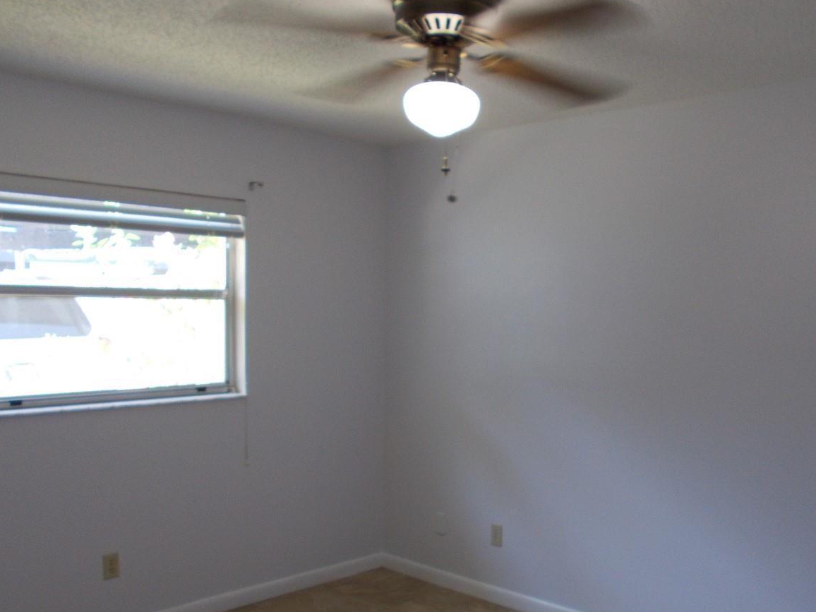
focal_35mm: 36
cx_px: 465
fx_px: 849
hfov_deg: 51.2
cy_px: 385
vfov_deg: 39.4
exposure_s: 1/25
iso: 100
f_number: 3.2
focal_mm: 4.6
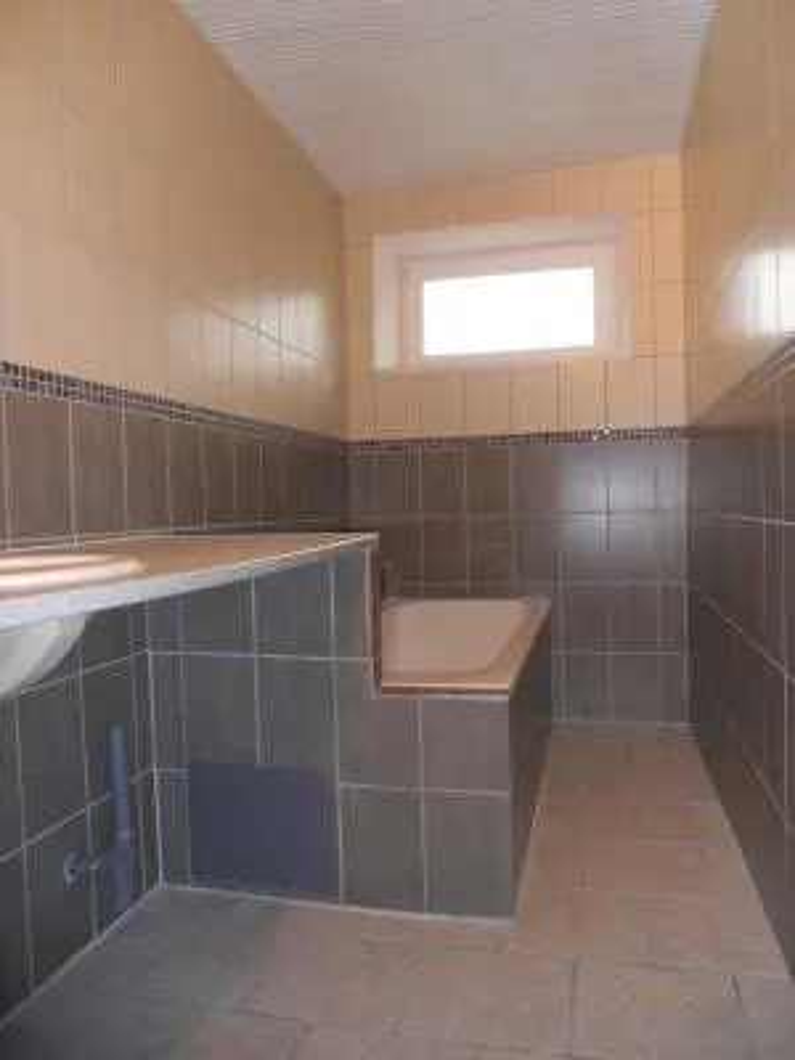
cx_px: 398
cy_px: 530
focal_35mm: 27
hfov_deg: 51.4
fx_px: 827
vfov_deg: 65.3
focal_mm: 4.9
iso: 200
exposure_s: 1/25
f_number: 3.2
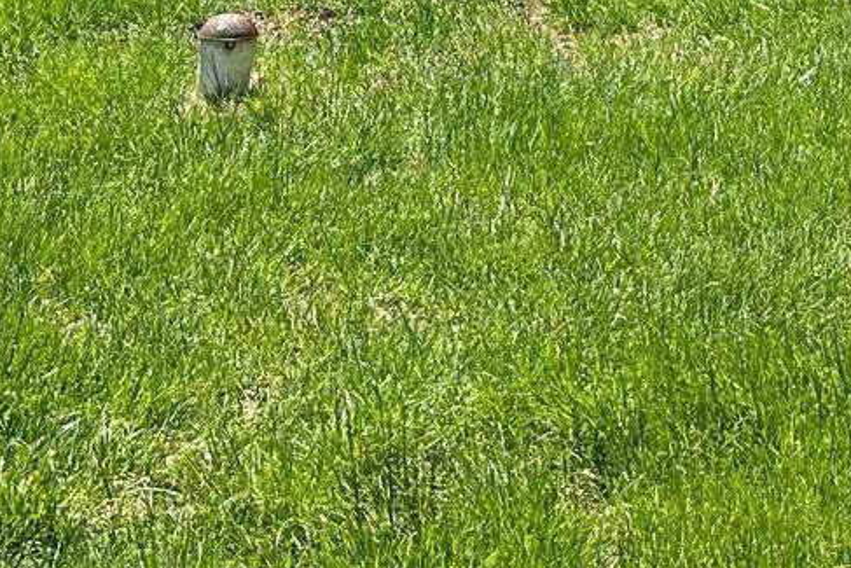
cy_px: -772
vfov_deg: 11.1
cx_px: 711
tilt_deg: +7.6
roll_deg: -1.2
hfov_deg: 19.2
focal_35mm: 105
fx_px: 2483
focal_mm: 6.86
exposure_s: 1/2028
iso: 80
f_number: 1.78
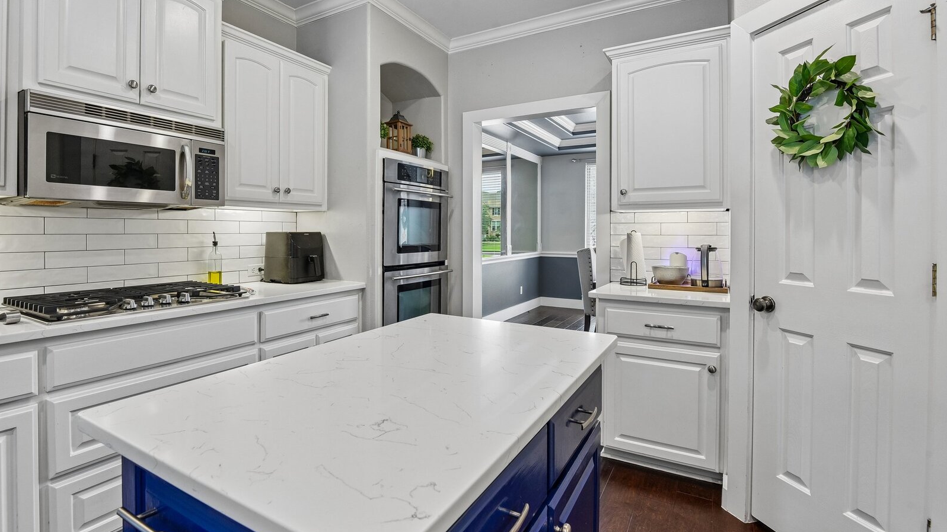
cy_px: 233
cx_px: 468
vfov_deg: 63.7
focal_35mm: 17
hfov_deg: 95.9
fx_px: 427
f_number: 8
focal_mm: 16
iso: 640
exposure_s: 1/15
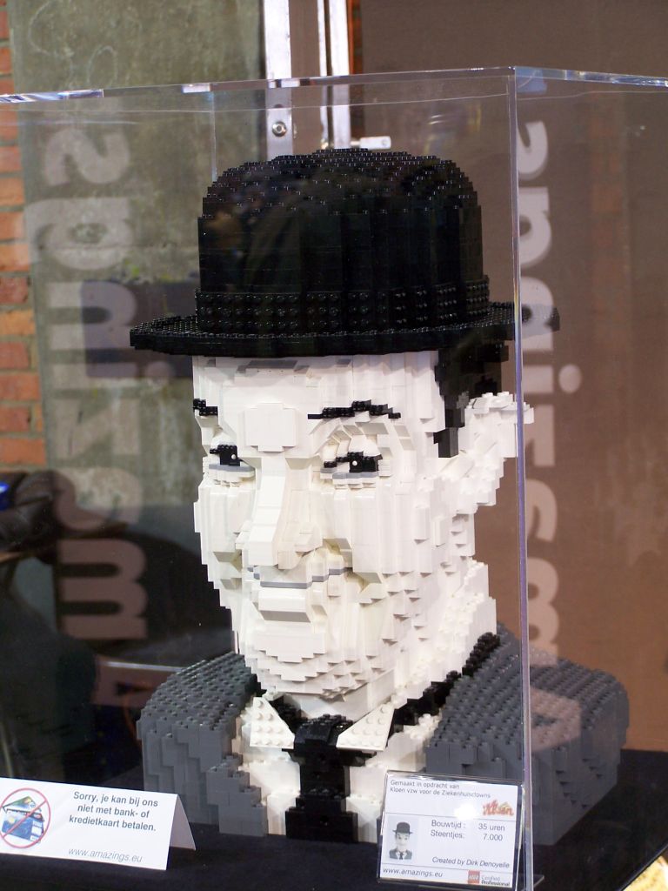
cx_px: 334
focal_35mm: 82
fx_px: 2110
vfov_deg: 23.8
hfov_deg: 18.0
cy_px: 446
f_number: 3.2
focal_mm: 13.7
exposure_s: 1/2
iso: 80
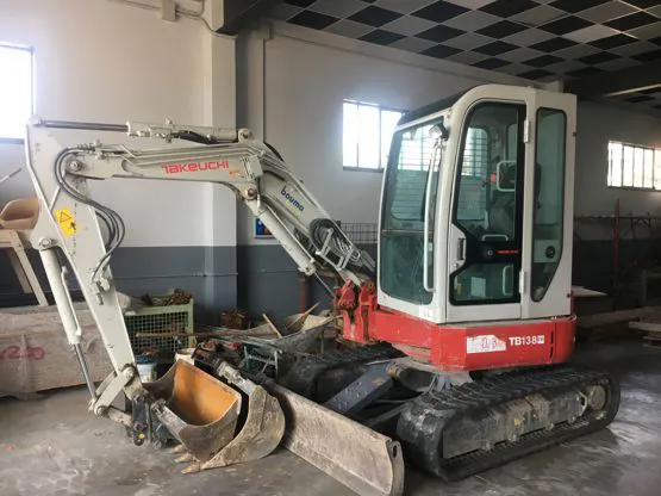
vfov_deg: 48.2
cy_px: 248
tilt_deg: -3.1
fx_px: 554
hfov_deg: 61.7
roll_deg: -0.8
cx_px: 330
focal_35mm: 29
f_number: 2.2
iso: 25
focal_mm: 4.15
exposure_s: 1/33
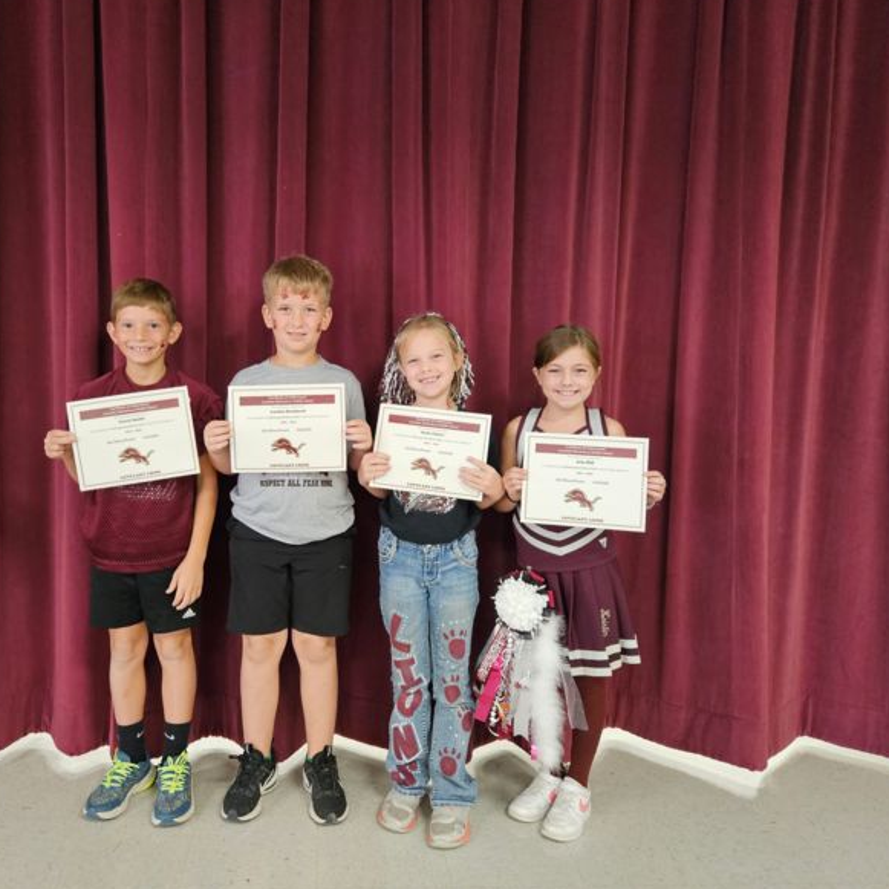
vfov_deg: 57.3
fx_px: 814
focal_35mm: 28
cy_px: 438
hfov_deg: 57.0
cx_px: 372
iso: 640
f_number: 1.8
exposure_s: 1/120
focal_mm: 5.4
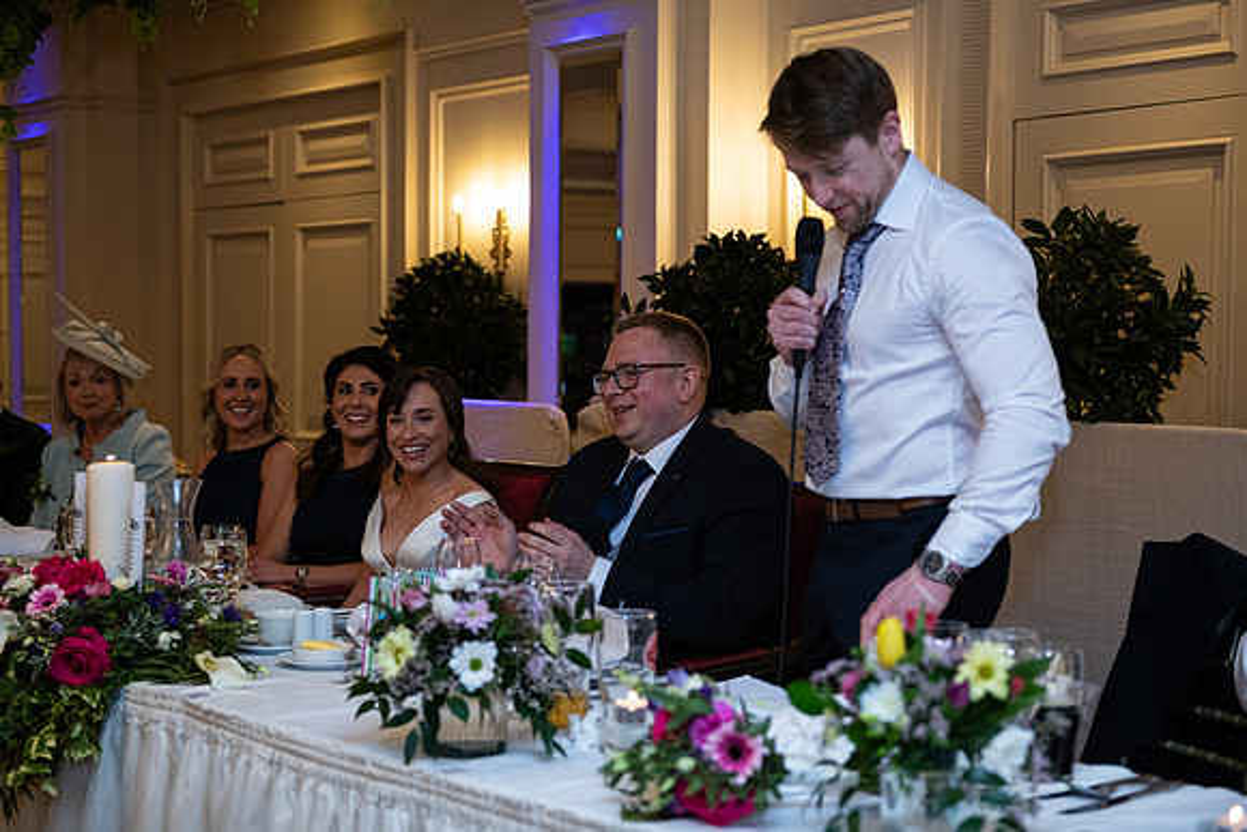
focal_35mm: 56
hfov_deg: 35.6
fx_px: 1940
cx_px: 624
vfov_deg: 24.2
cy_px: 416
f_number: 3.5
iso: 800
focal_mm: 56
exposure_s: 1/160
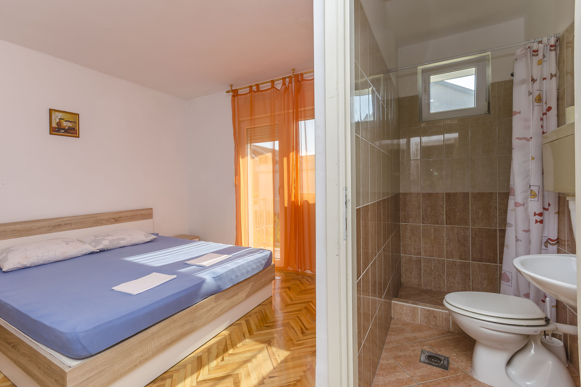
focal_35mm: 16
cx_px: 278
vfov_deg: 73.7
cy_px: 185
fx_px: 258
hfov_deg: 96.7
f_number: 8
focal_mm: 10
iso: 100
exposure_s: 1/125
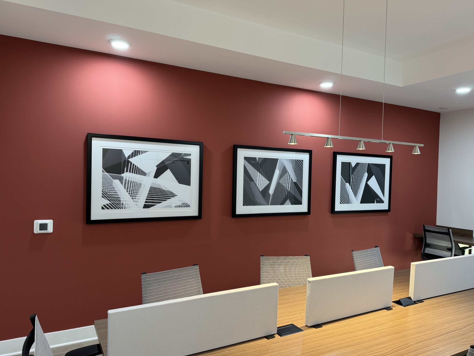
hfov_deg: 69.4
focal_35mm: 25
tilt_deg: -1.7
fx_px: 342
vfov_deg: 54.9
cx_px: 239
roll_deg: -1.1
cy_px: 184
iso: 125
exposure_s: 1/60
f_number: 1.78
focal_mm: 6.86
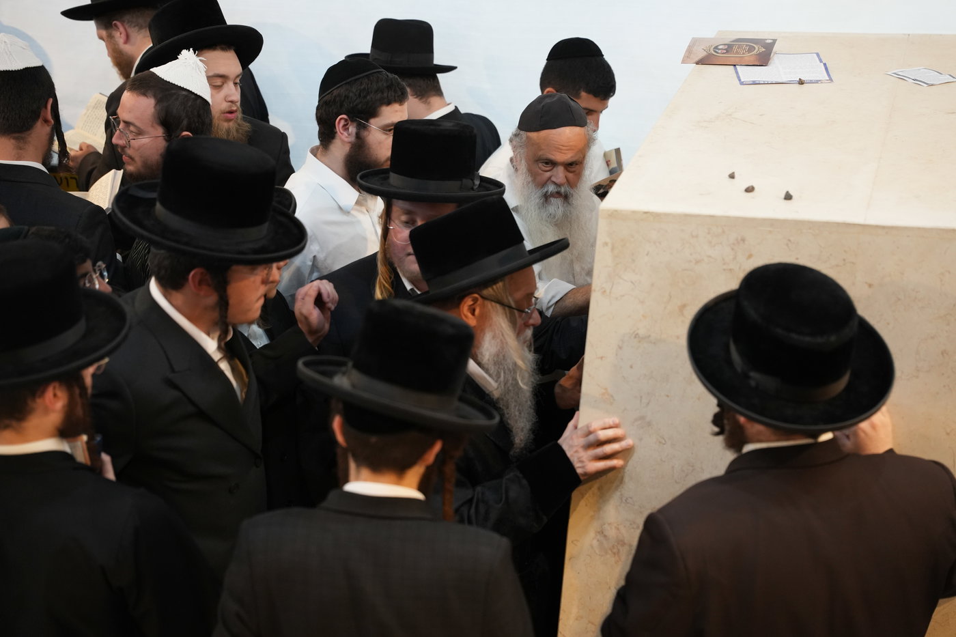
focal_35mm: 70
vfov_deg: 19.5
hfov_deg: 28.8
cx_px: 478
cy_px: 318
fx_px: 1859
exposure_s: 1/125
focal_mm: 70
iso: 3200
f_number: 2.8
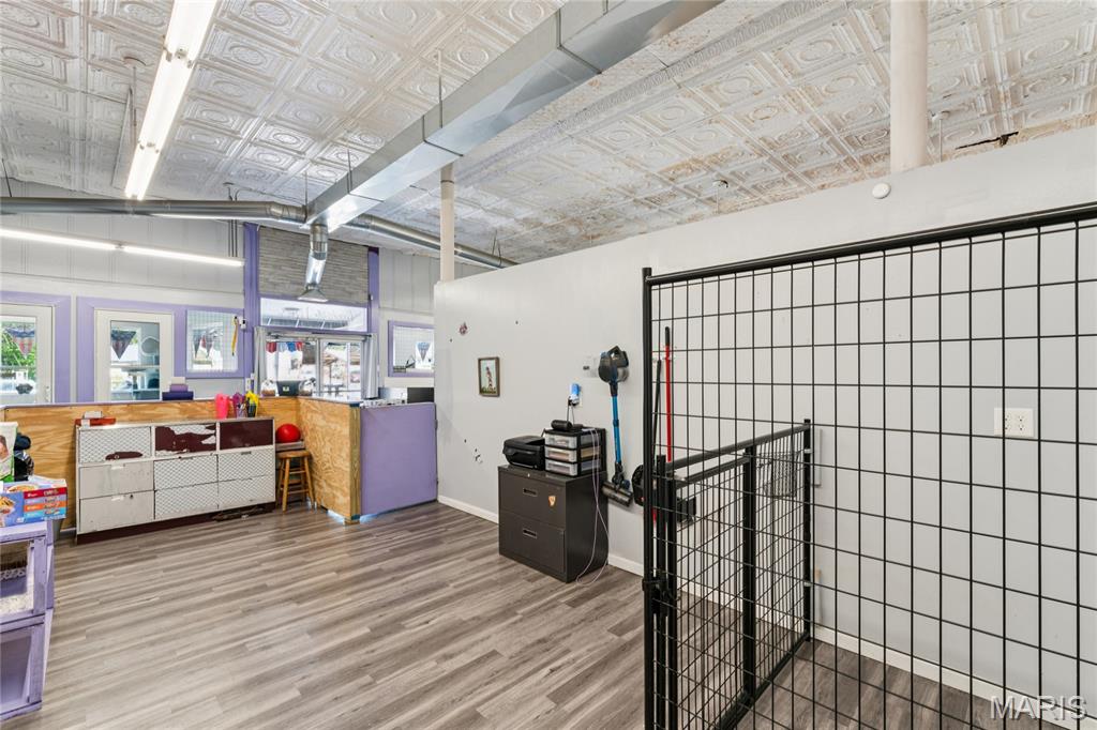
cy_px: 365
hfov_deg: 97.1
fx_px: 484
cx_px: 548
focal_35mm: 16
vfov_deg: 74.1
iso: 320
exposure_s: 1/3.33
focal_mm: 15.9
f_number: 13
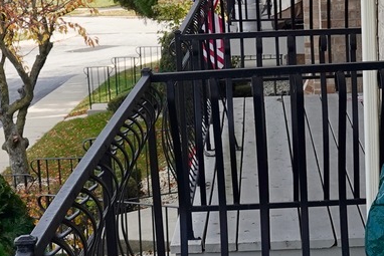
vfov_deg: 11.0
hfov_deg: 16.6
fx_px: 1312
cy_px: 298
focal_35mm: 123
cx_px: 293
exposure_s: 1/250
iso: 100
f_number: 3.5
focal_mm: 10.59
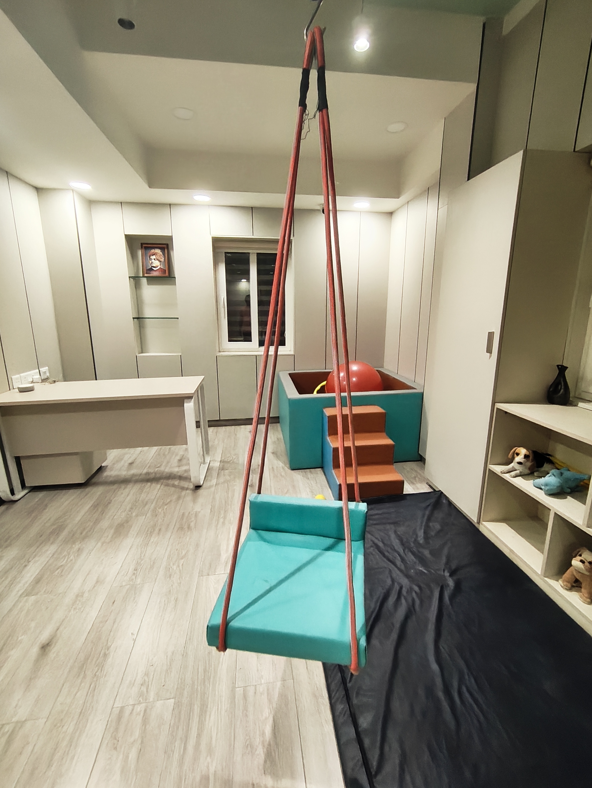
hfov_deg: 81.8
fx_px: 342
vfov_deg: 98.1
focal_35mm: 15
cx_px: 296
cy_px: 394
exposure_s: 1/50
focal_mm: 1.64
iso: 455
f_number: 2.2
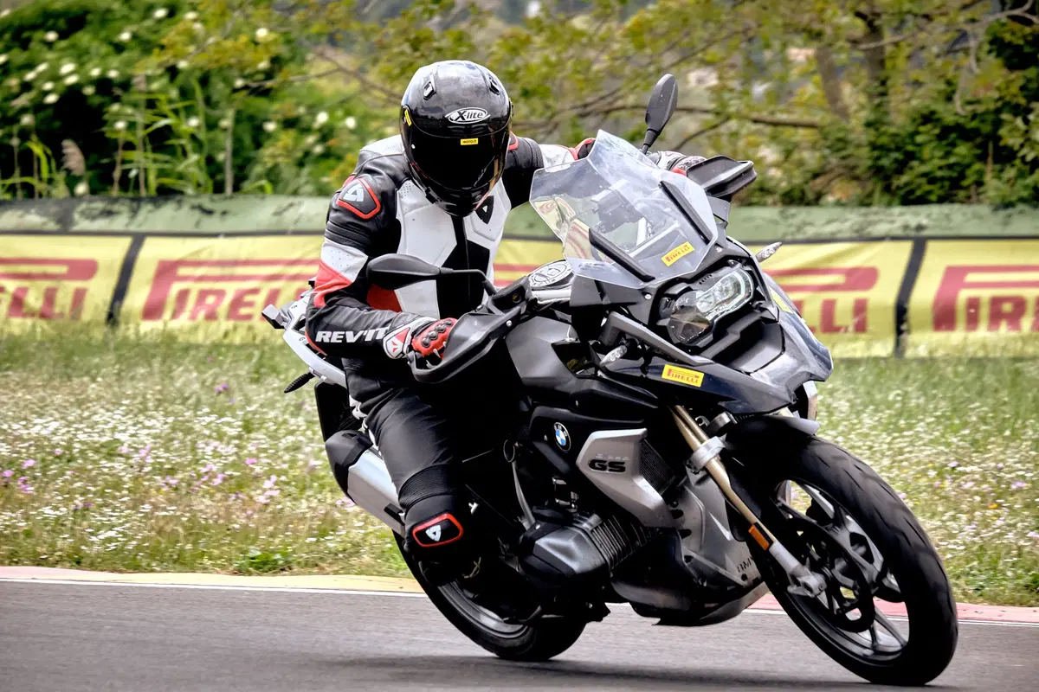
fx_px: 8658
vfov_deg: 4.6
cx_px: 520
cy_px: 346
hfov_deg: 6.9
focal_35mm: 300
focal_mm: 200
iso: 640
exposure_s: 1/1250
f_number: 8
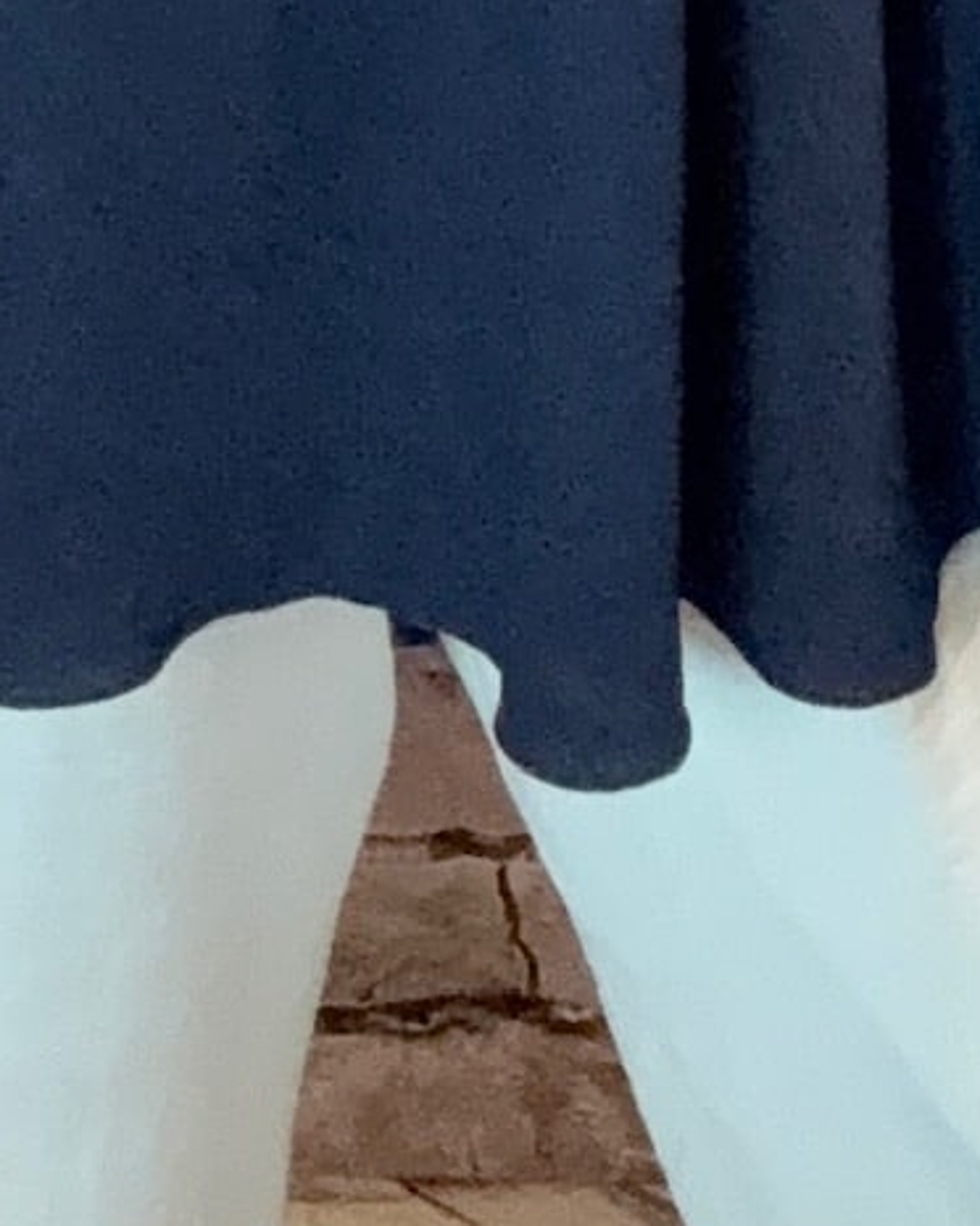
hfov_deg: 11.9
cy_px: -1445
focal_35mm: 129
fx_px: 4677
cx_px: 292
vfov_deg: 12.6
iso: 250
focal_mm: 2.69
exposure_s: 1/33
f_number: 1.9
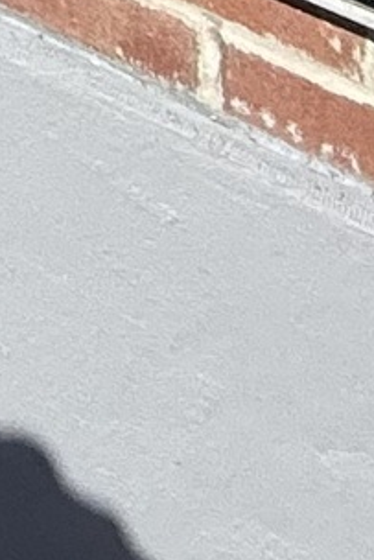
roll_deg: -1.0
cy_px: -1439
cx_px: -875
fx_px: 2288
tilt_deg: -0.6
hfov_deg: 7.7
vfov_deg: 9.0
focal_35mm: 147
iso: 50
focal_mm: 2.22
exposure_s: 1/2976
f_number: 2.2
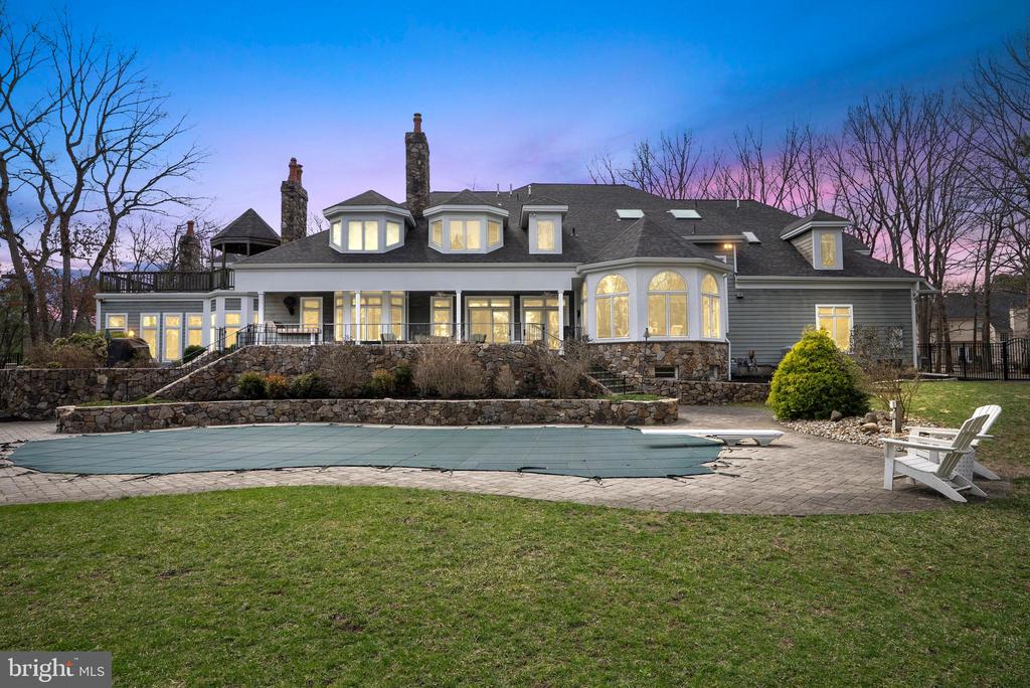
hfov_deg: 83.9
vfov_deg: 62.0
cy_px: 344
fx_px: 573
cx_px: 515
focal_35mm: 20
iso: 500
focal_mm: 20
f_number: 6.3
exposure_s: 1/1600
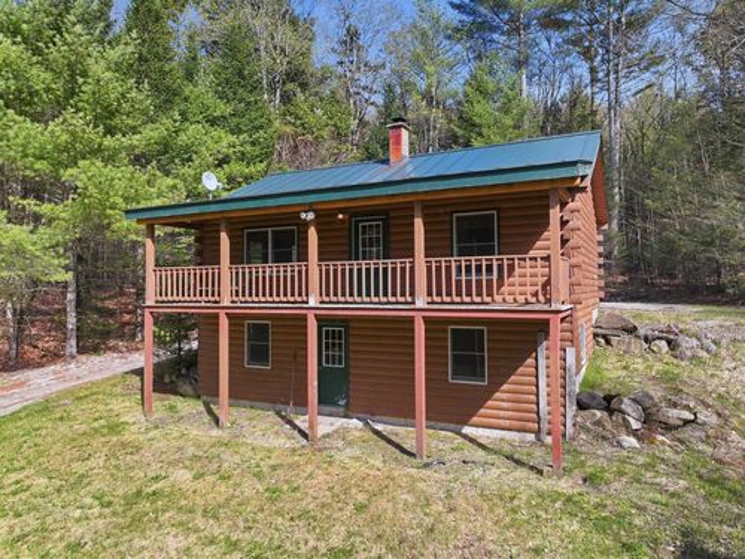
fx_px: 517
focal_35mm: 24
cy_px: 280
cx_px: 372
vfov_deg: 56.8
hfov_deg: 71.6
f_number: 2.8
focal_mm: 12.3
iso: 100
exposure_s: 1/1250
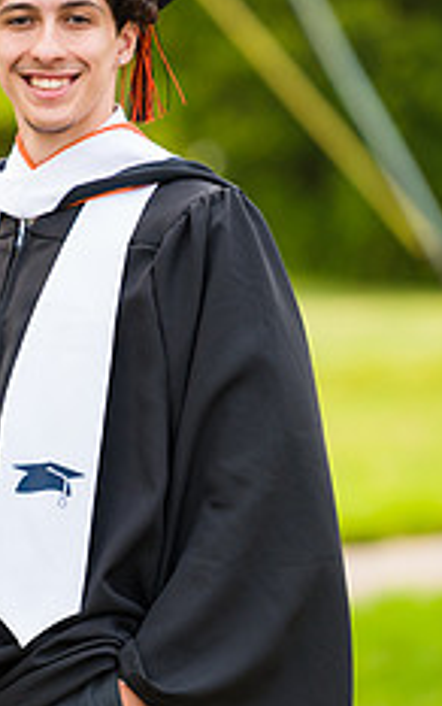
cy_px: 333
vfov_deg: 6.1
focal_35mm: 344
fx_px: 6618
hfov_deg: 3.8
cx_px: 83
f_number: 3.2
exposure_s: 1/640
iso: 200
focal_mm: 175
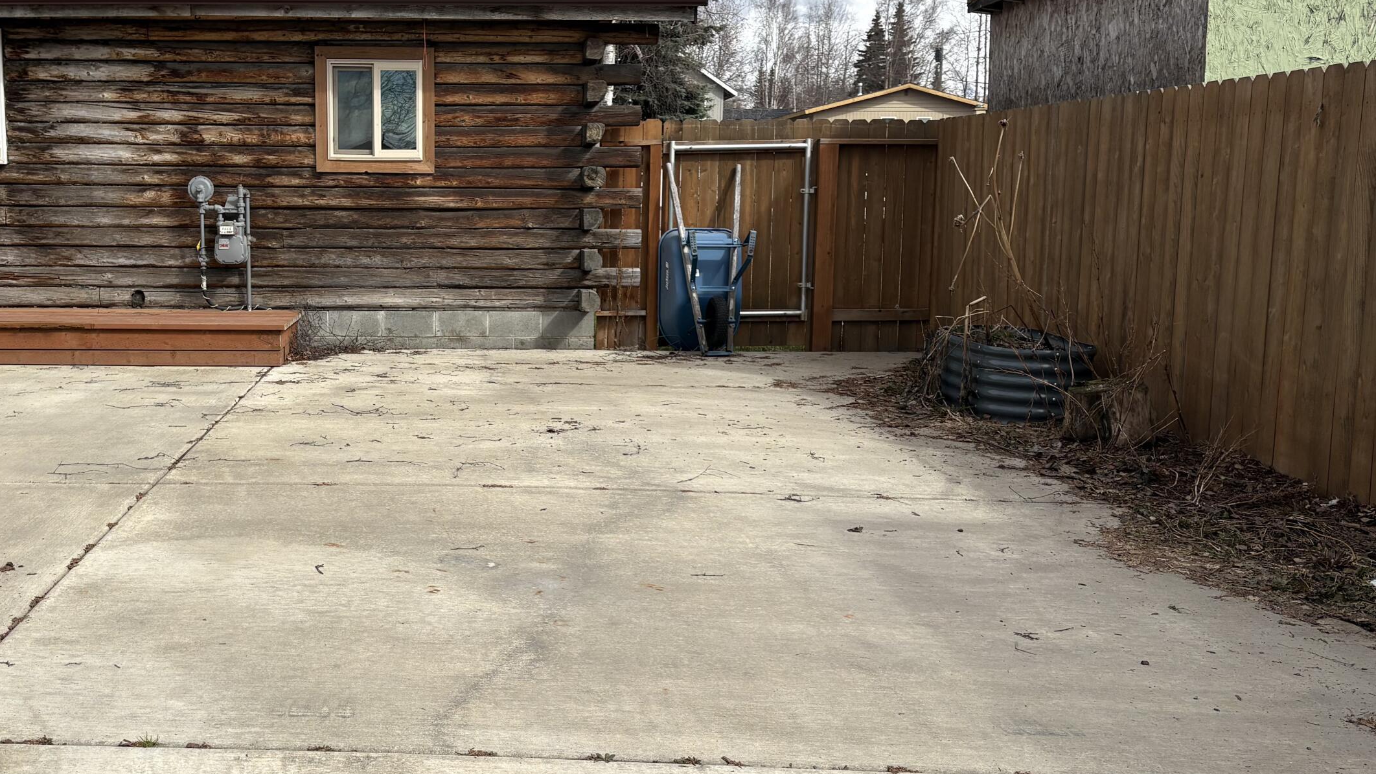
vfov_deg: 29.7
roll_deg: +0.2
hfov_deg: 49.4
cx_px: 430
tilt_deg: -8.8
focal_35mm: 40
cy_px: 411
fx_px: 1460
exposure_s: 1/3125
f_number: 1.6
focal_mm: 5.96
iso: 50
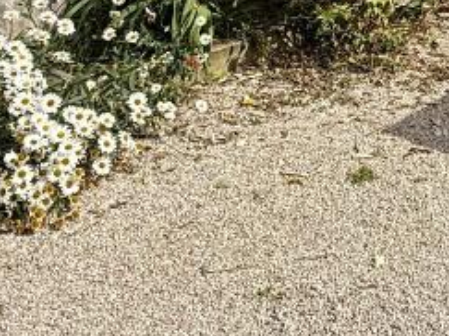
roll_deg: -0.3
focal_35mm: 59
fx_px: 765
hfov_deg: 31.7
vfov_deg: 22.6
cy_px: -78
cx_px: 371
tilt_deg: -7.0
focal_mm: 2.22
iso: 50
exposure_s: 1/1795
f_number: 2.2
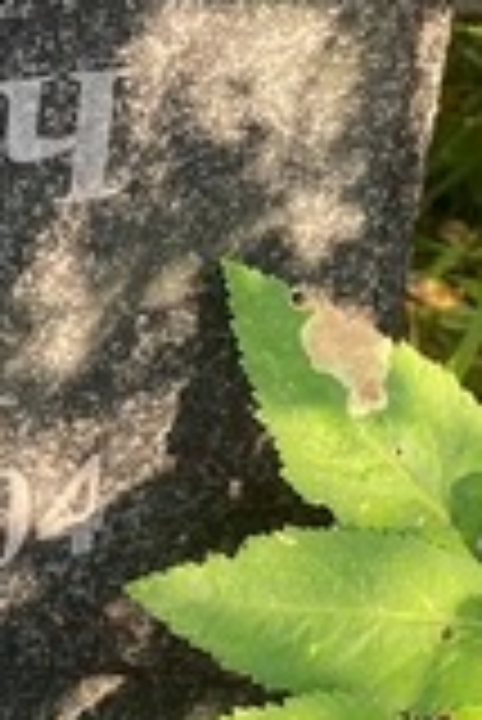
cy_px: -68
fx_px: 2705
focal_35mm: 135
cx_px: -378
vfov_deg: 14.8
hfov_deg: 9.7
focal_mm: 4.25
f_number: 1.8
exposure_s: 1/121
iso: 50
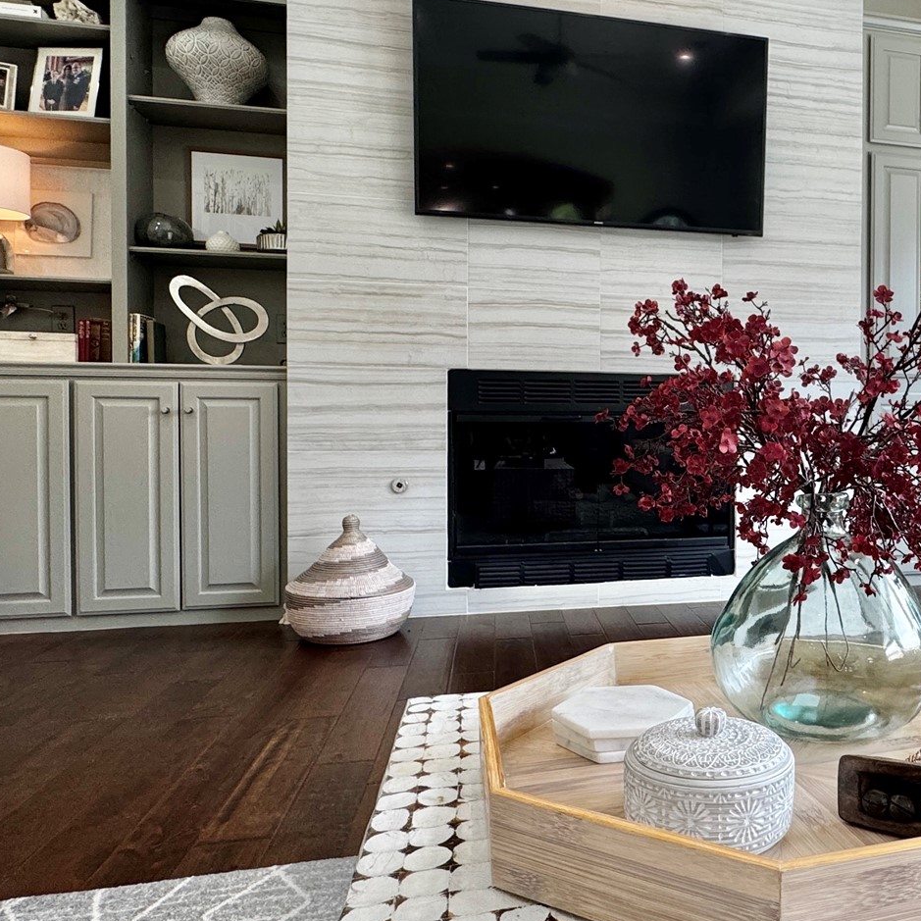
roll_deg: -0.5
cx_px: 715
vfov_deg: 59.0
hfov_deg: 55.6
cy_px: 439
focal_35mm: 27
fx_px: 813
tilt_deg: -0.9
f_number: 2.2
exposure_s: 1/125
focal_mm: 2.22
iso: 160
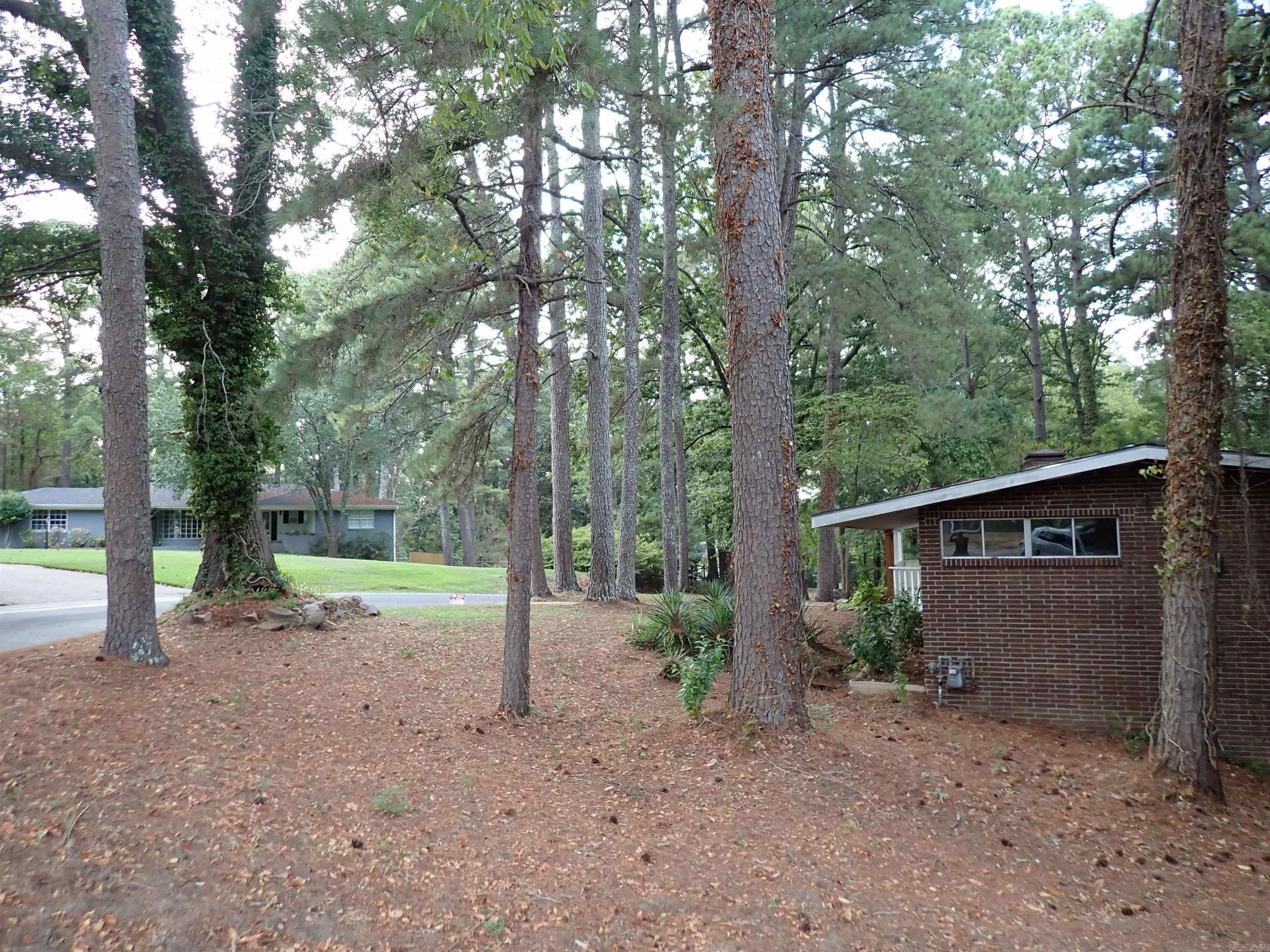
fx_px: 917
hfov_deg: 69.4
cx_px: 635
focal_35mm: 25
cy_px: 476
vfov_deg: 54.9
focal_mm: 4.5
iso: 200
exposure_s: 1/100
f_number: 2
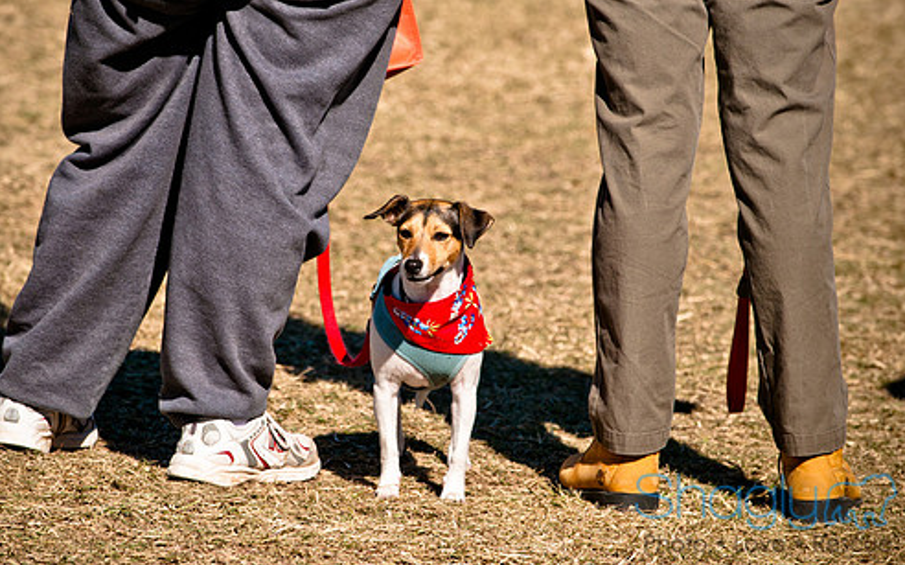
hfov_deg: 5.8
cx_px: 395
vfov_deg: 3.6
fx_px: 8875
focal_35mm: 360
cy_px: 236
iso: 200
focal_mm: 200
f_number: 5.6
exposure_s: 1/1250
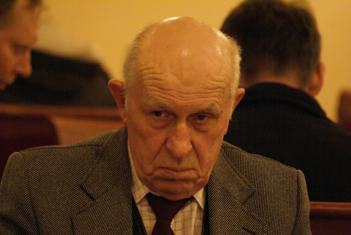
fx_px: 4391
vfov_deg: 3.1
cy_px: 118
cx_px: 176
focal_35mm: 450
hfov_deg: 4.6
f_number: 5.6
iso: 1600
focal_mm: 300
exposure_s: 1/20
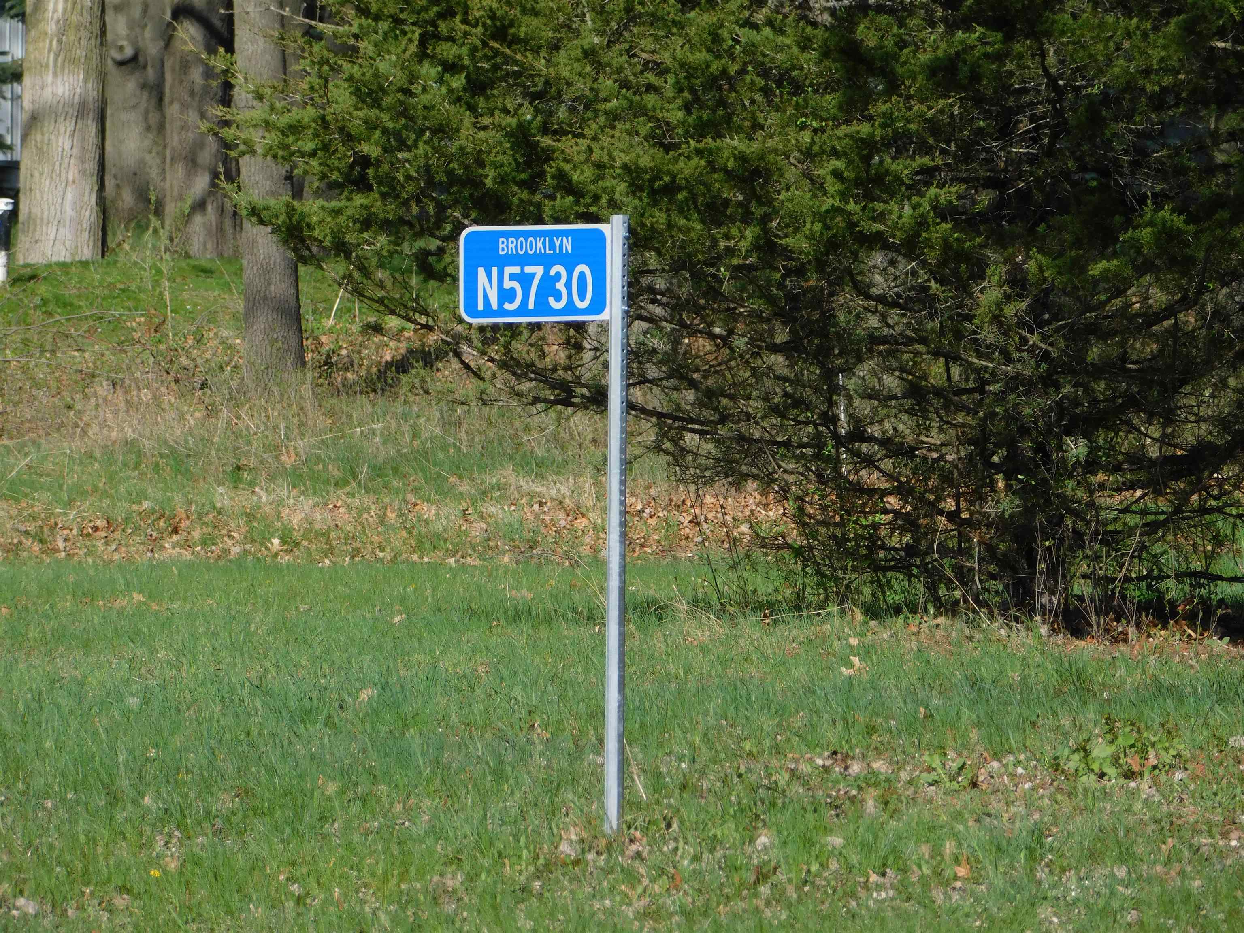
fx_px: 12075
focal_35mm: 336
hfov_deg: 5.9
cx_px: 622
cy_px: 466
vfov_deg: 4.4
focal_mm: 59.7
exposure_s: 1/500
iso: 125
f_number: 5.8
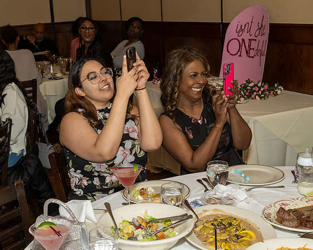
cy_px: 125
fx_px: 501
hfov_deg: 34.6
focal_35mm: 54
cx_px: 125
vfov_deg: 28.0
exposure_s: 1/250
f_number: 7.1
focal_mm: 32
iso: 800
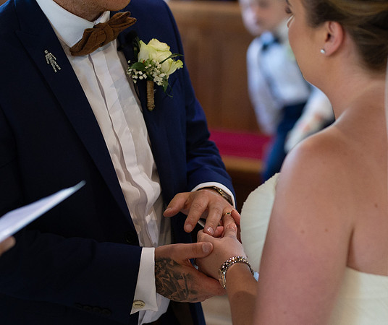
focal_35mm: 131
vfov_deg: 12.1
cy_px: 215
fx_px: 1533
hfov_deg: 14.4
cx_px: 227
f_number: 2.5
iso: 1600
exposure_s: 1/160
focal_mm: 85
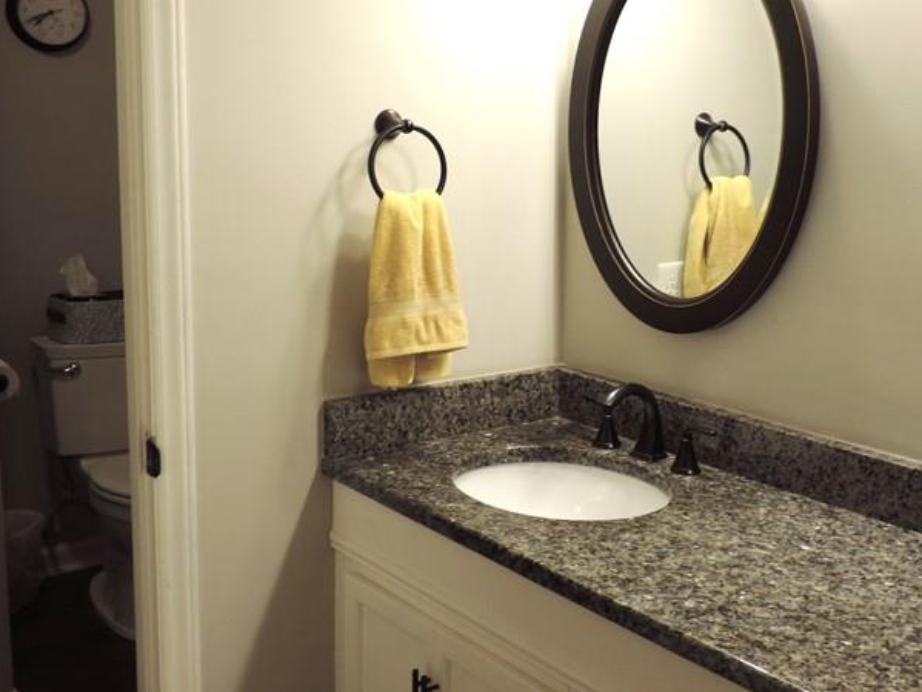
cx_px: 605
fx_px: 1093
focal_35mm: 41
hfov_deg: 45.2
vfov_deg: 35.0
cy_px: 269
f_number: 3
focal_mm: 4.3
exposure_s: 1/30
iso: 100
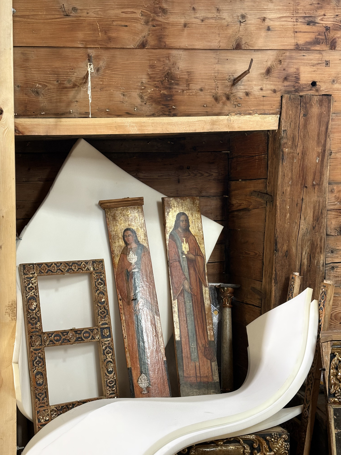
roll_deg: -0.7
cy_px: 228
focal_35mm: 52
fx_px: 683
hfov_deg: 28.0
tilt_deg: -1.4
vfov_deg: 36.8
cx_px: 170
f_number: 1.6
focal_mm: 5.96
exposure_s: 1/49
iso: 160
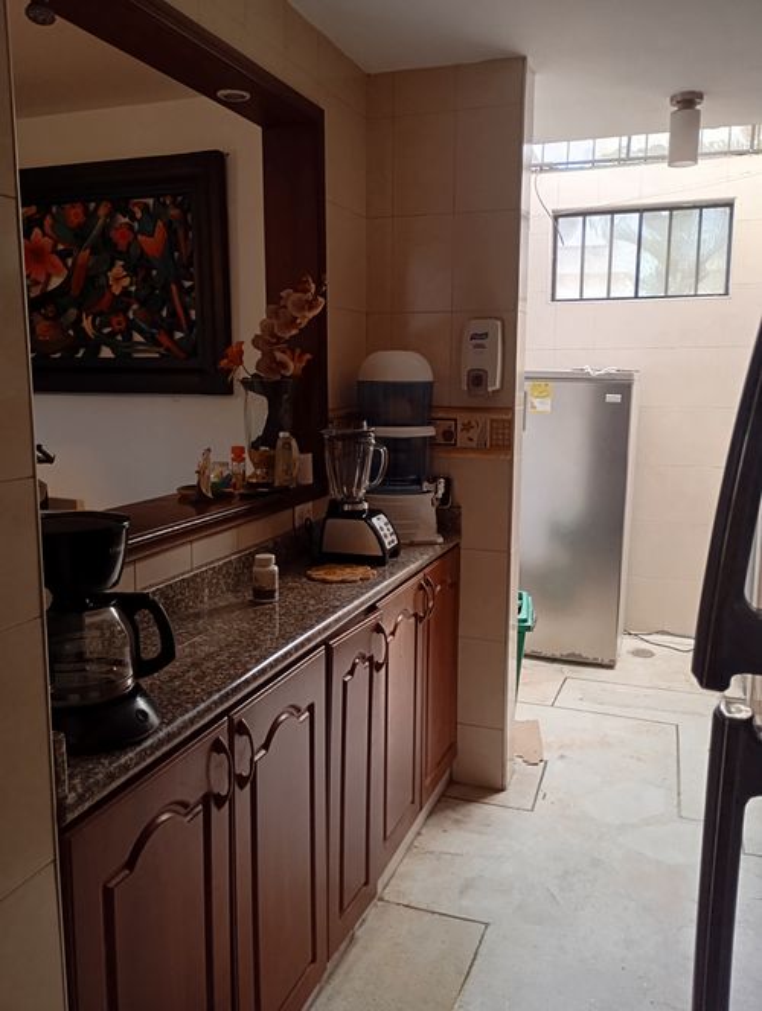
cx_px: 381
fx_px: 820
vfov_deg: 63.4
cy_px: 506
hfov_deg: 49.9
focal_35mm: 28
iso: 1221
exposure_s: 1/24
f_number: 1.8
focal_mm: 4.27
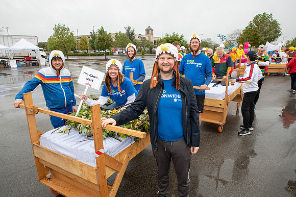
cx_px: 148
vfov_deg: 53.1
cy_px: 98
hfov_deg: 73.8
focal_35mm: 24
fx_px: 197
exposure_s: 1/200
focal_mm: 24
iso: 400
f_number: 6.3
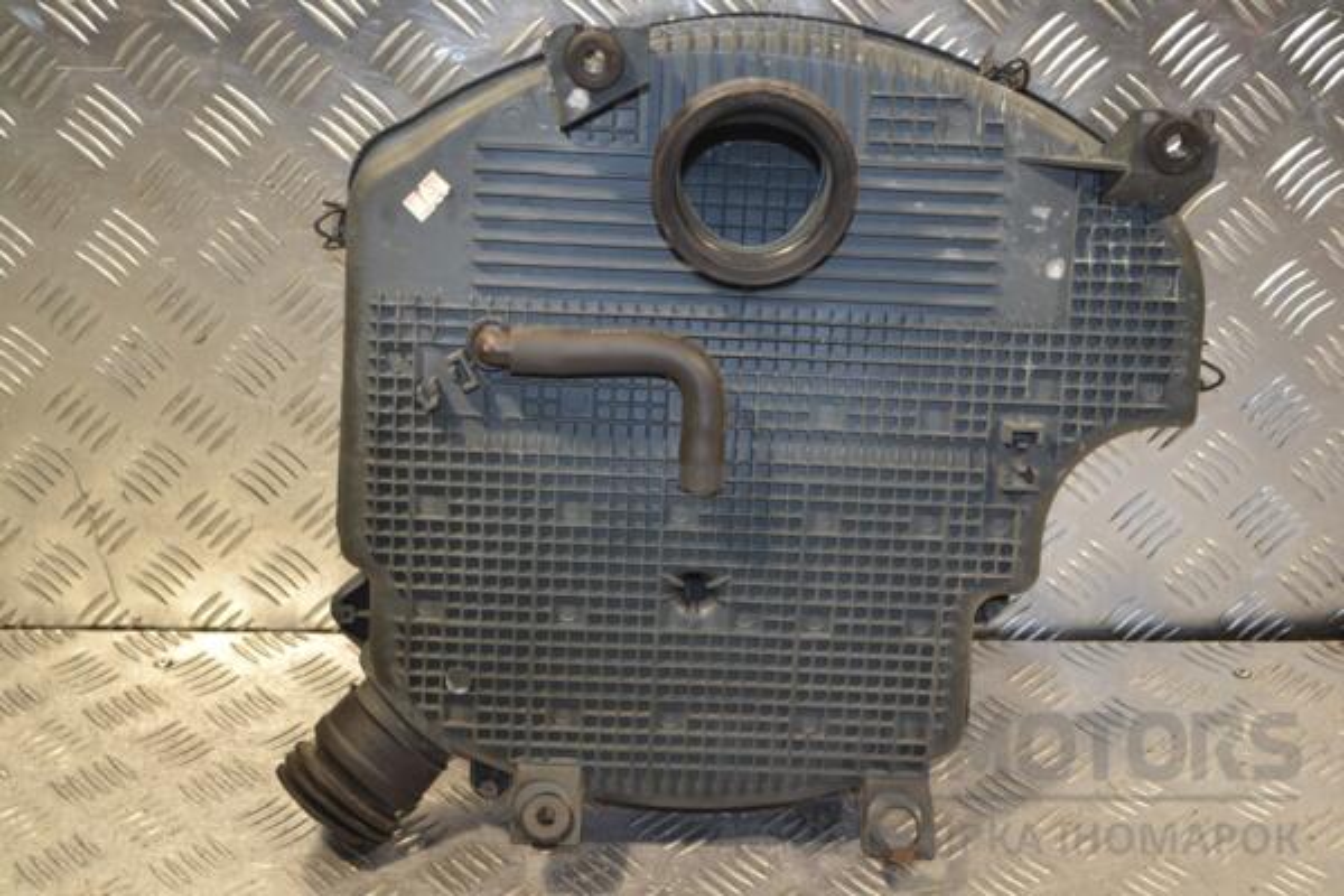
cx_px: 672
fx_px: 2240
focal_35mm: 60
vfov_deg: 22.6
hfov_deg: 33.4
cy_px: 448
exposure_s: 1/60
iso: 400
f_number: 5.3
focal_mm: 40
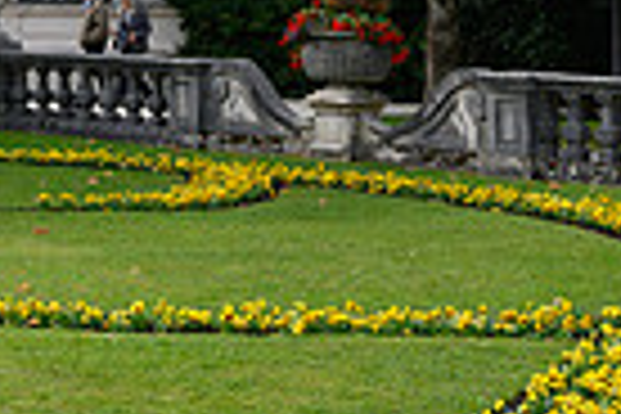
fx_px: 2242
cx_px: -284
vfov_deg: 10.2
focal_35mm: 130
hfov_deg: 14.8
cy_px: -194
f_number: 9
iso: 360
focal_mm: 21
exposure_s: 1/200
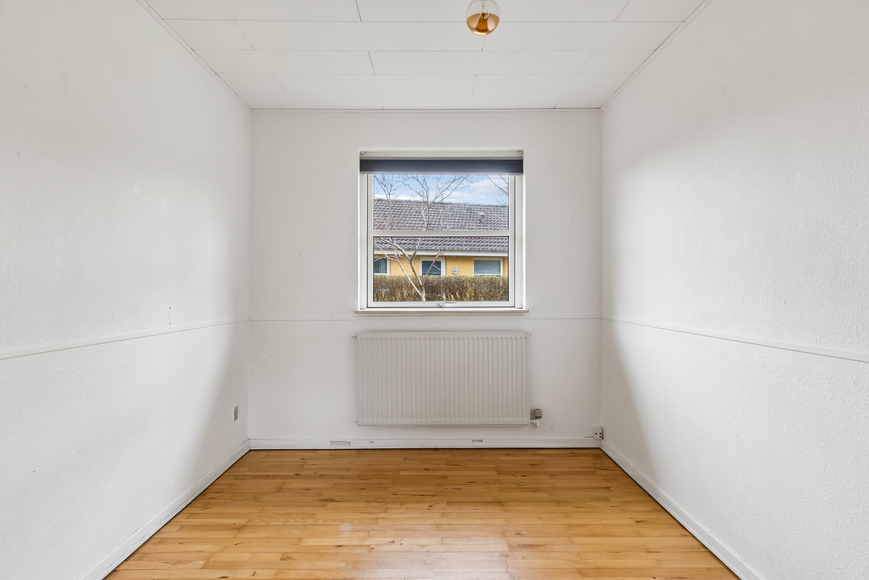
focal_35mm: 22
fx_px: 543
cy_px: 290
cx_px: 434
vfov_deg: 56.1
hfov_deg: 77.3
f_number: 8
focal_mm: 15
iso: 200
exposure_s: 1/10
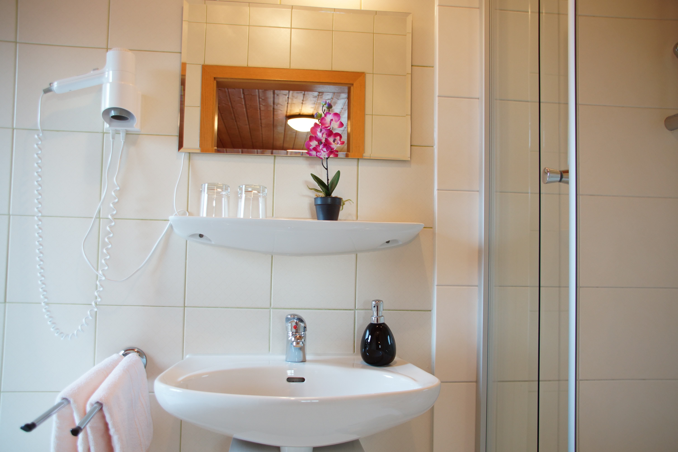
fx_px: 621
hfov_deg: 57.2
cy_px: 226
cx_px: 339
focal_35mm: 33
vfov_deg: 40.0
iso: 200
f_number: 4
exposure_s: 1/15
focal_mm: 22
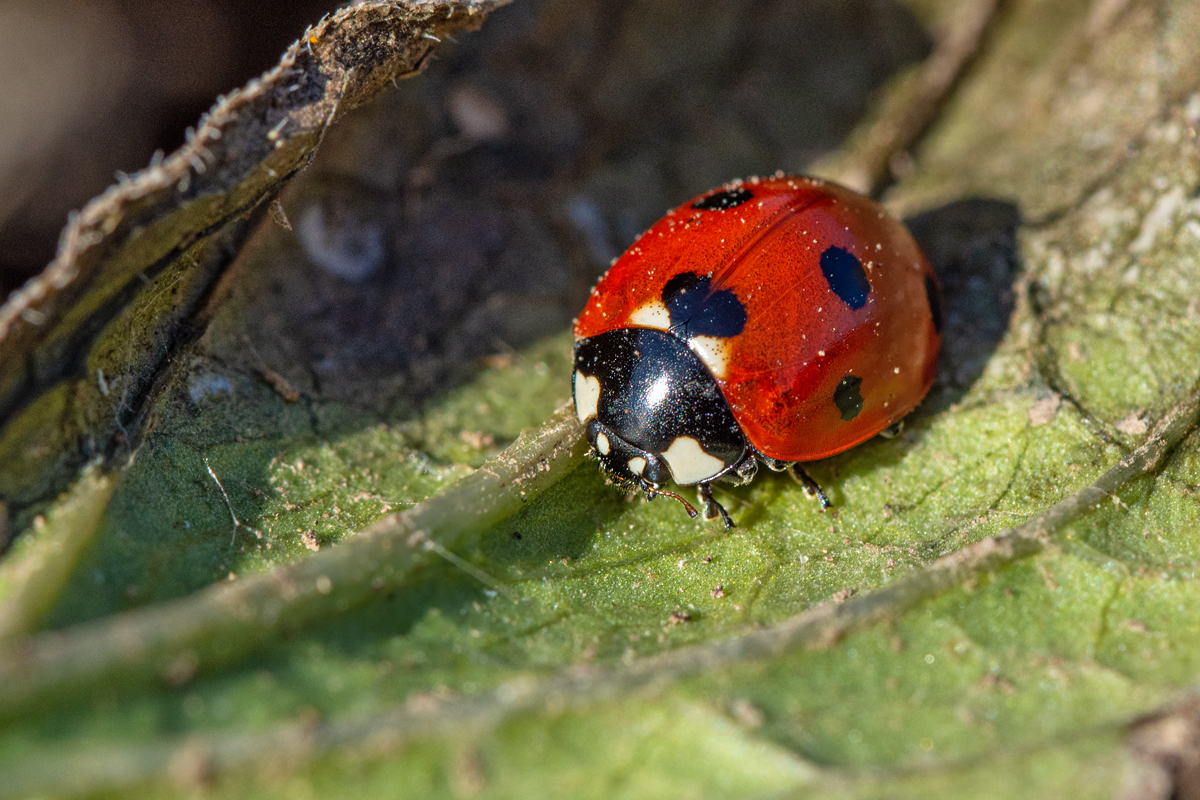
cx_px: 600
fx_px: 4500
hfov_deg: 15.2
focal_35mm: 135
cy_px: 400
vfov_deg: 10.2
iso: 400
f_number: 16
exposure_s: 1/640
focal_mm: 90
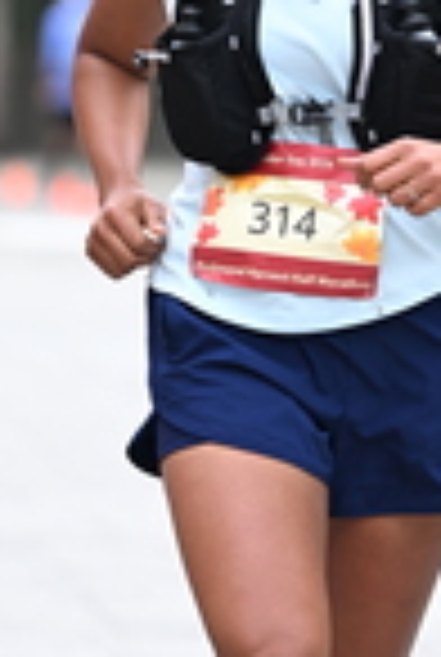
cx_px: 358
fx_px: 8595
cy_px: -68
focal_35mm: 470
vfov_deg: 4.4
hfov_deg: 2.9
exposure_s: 1/2000
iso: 640
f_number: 2.8
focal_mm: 125
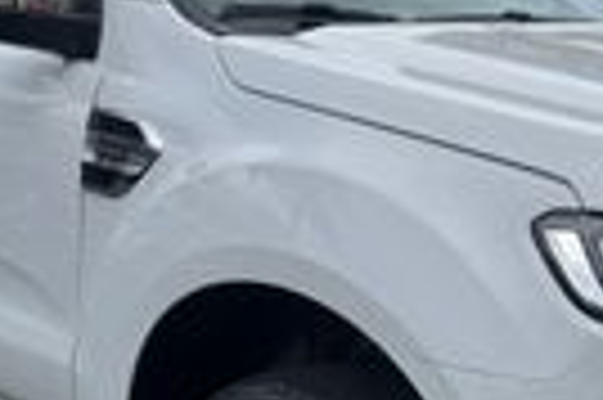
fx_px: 1472
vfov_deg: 15.4
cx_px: 292
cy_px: 306
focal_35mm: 88
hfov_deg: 23.1
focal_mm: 6.76
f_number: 1.78
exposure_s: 1/3247
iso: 80
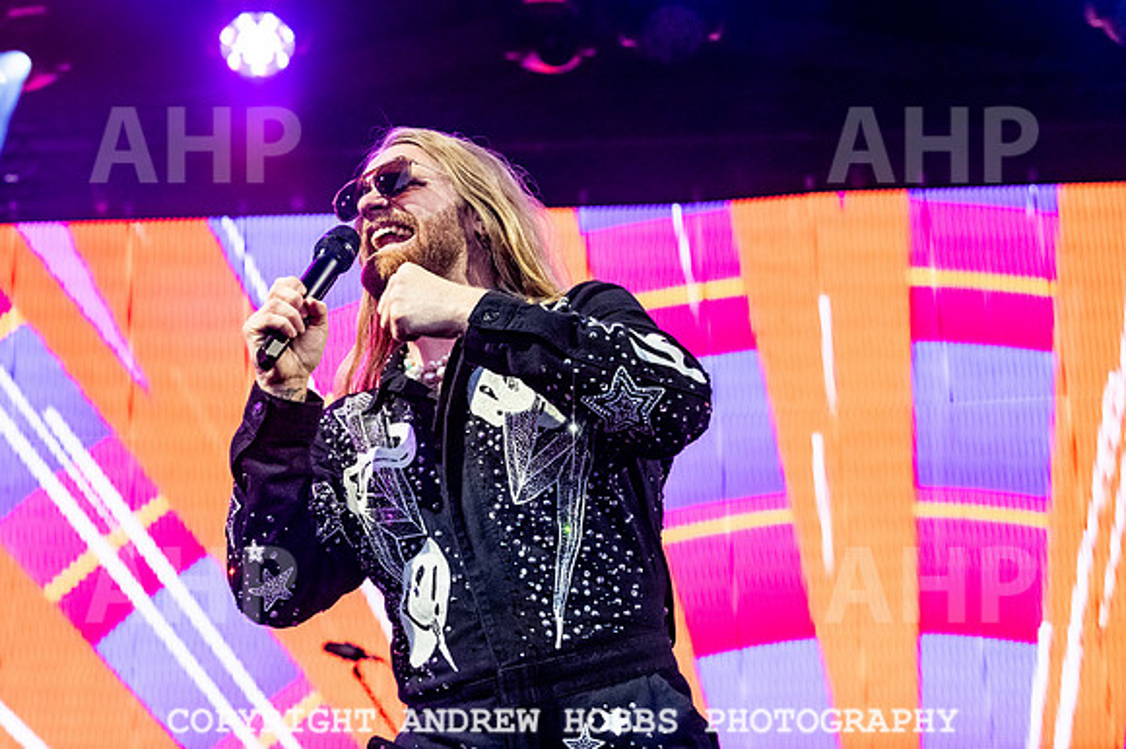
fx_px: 2782
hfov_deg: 22.8
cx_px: 411
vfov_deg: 15.3
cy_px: 273
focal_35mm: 89
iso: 2500
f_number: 7.1
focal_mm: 70
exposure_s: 1/8000
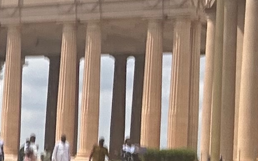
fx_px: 1118
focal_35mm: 159
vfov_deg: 8.2
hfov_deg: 11.2
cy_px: 96
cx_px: -338
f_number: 1.9
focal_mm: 2.69
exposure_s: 1/1018
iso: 25
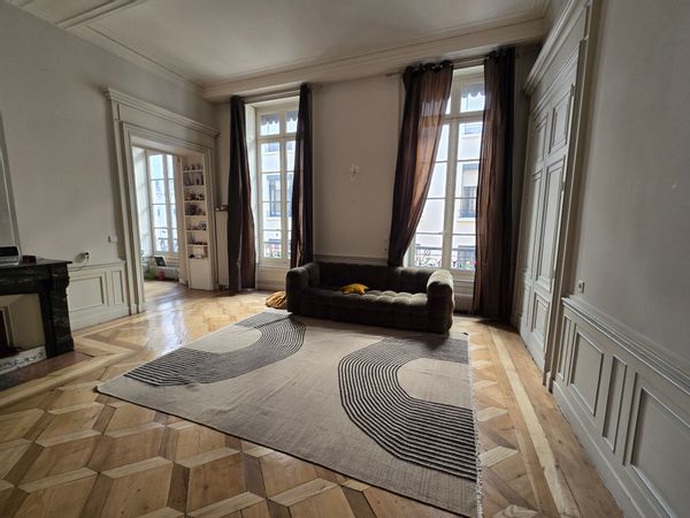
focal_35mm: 13
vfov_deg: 89.9
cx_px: 345
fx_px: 259
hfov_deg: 106.2
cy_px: 259
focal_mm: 2.2
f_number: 2.2
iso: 160
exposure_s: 1/60
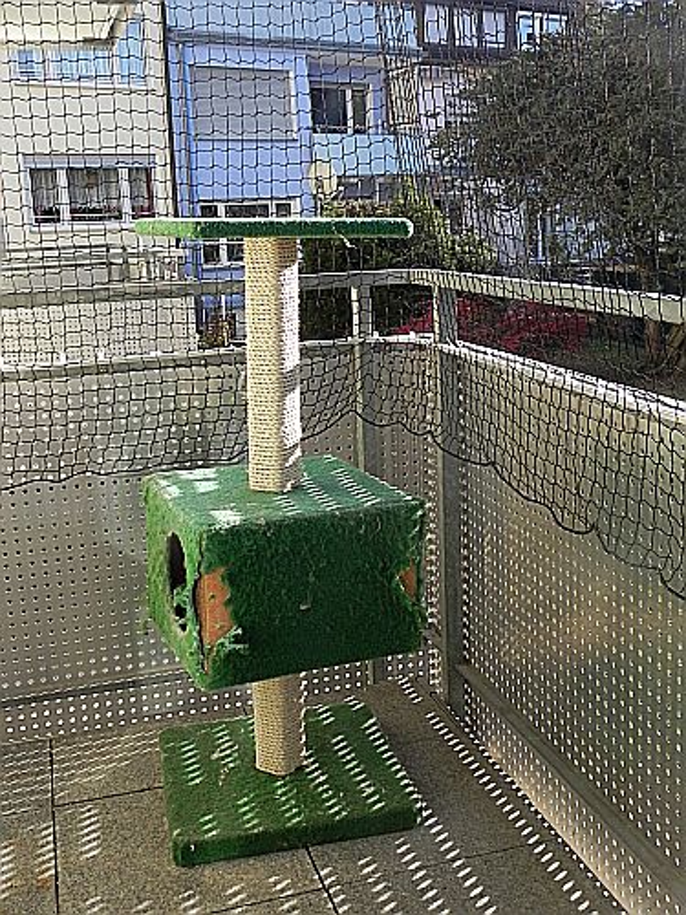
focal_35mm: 41
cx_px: 343
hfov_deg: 35.1
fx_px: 1083
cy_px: 458
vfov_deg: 45.8
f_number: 5
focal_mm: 7.3
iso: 160
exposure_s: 1/243
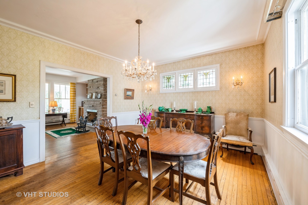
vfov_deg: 81.2
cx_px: 154
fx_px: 120
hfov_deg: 104.3
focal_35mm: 14
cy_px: 102
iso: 200
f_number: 8
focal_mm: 14
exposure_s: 1/3
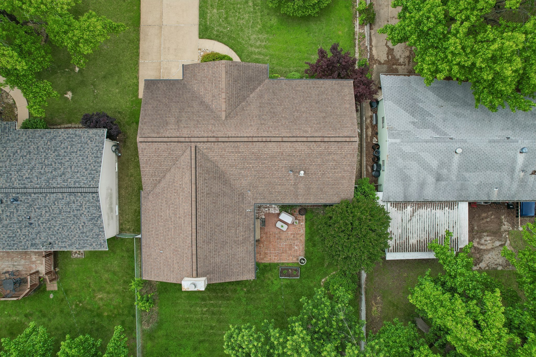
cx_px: 268
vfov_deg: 57.2
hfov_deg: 78.6
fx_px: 328
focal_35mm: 22
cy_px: 178
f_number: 2.8
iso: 100
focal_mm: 8.4
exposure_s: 1/640
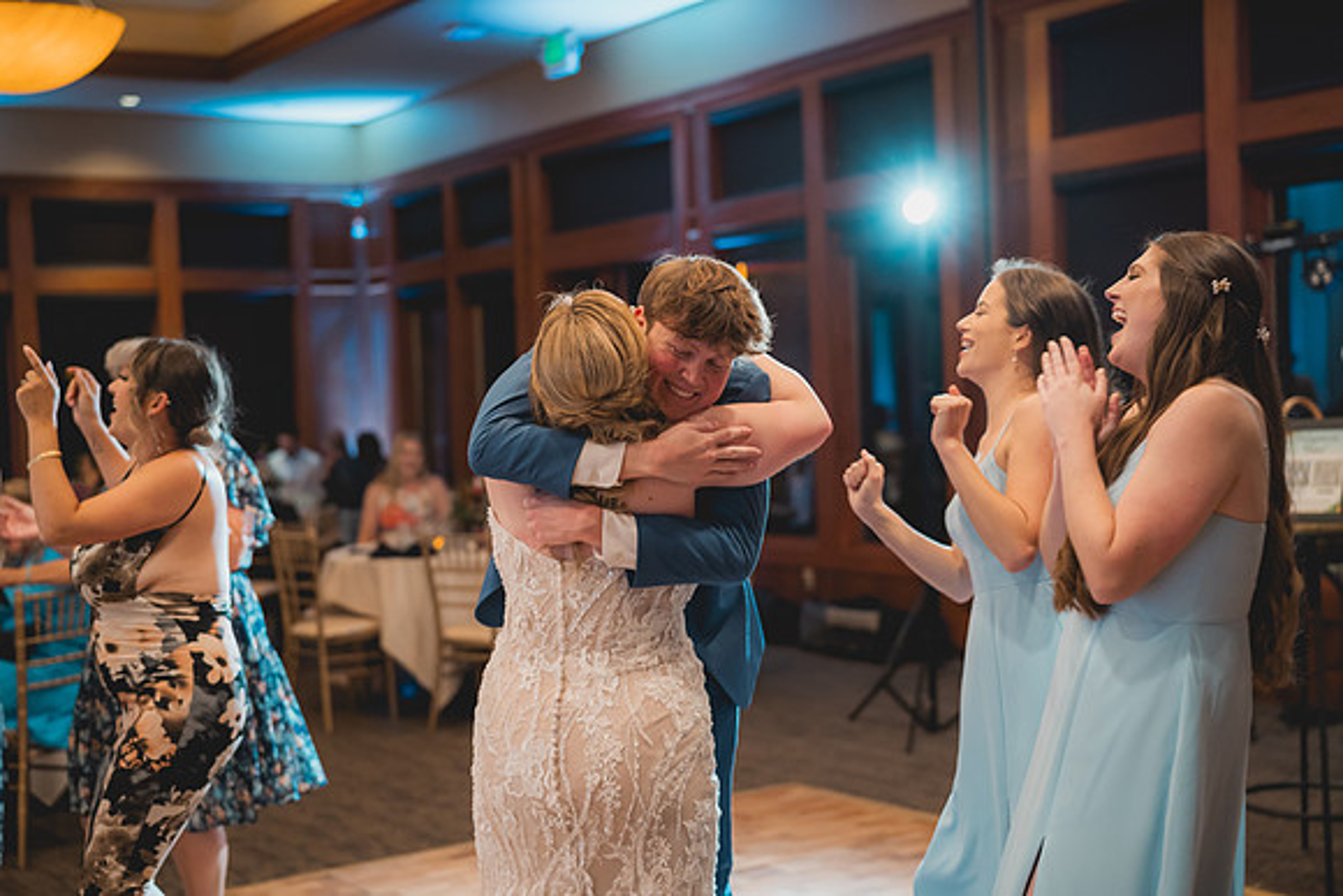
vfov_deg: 27.0
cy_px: 448
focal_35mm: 50
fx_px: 1866
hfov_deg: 39.6
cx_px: 672
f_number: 2
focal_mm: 50
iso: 1250
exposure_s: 1/160
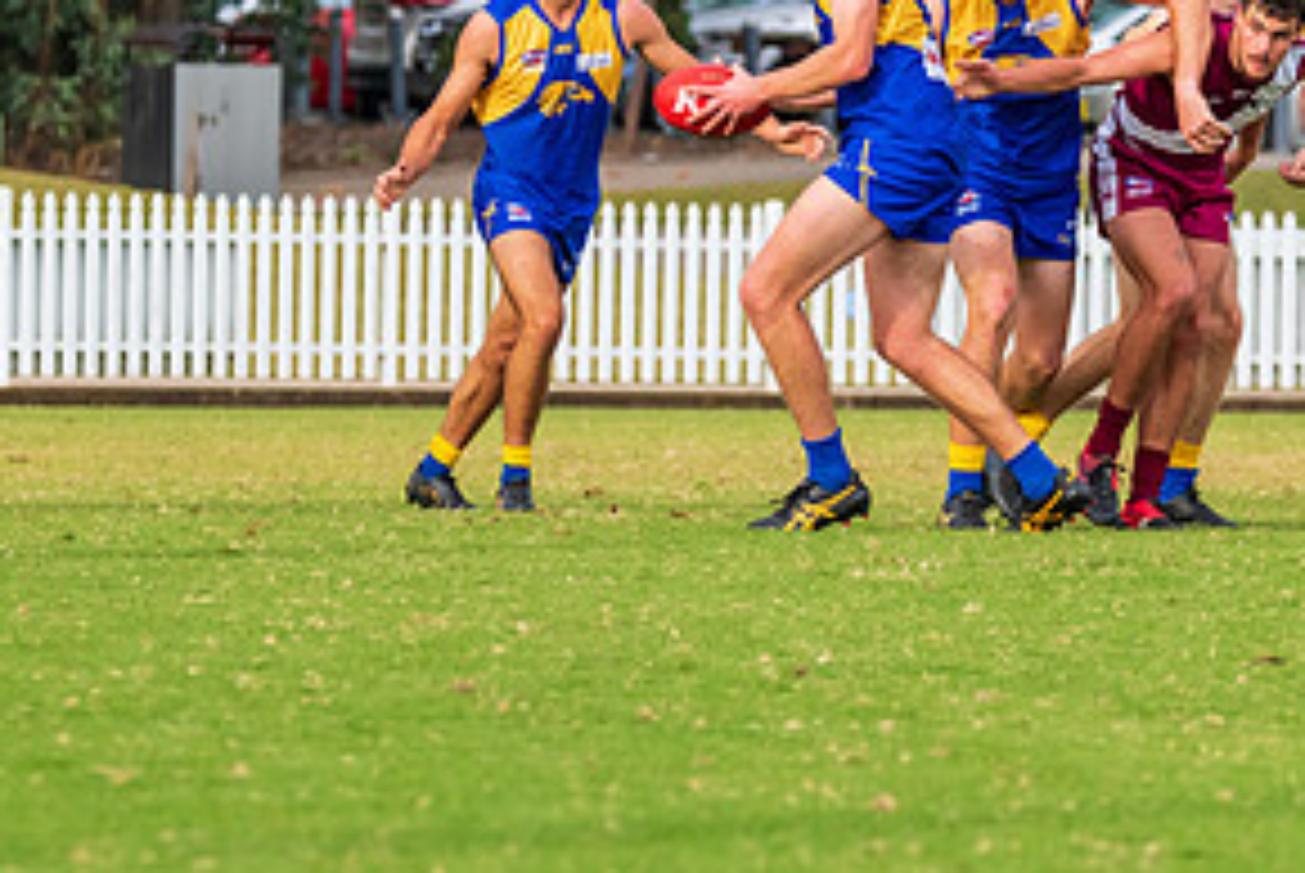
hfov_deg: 3.6
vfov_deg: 2.4
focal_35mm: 576
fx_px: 20901
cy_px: 259
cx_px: 814
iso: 1000
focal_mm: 280
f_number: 9
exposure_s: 1/1250
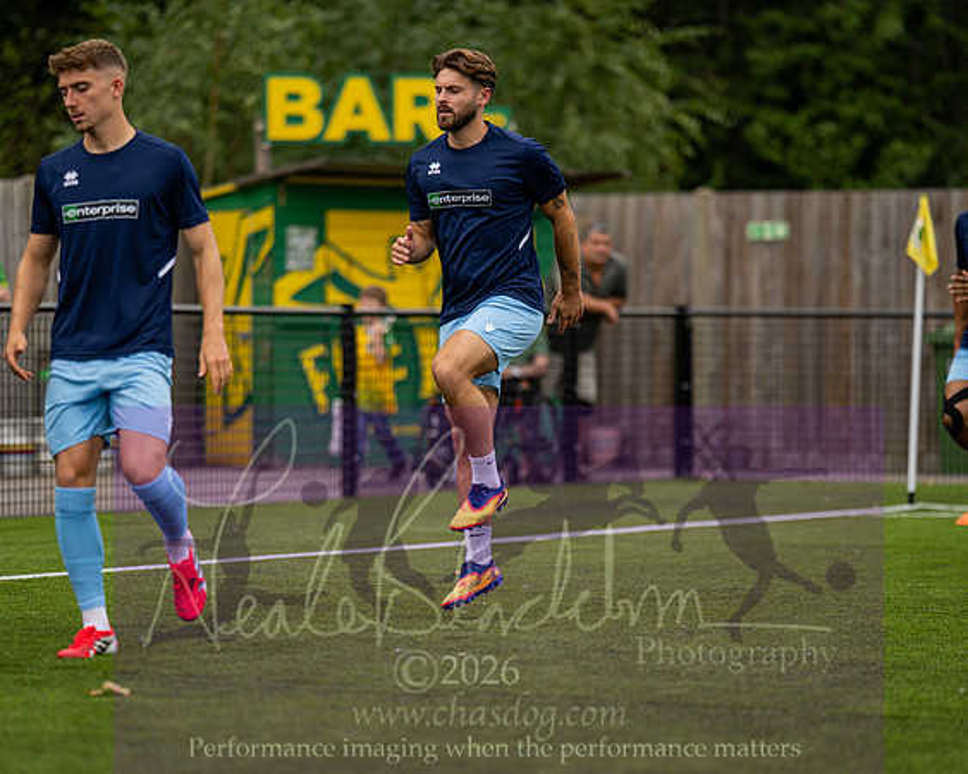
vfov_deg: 10.1
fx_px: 4356
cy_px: 387
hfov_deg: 12.7
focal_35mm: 152
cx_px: 477
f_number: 1.8
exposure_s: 1/1000
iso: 50
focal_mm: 135
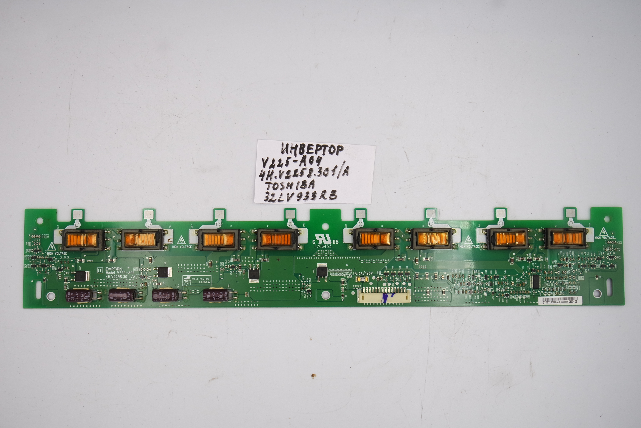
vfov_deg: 31.2
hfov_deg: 45.4
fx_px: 766
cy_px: 214
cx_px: 320
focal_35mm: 43
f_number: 5.6
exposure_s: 1/125
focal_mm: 16
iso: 160
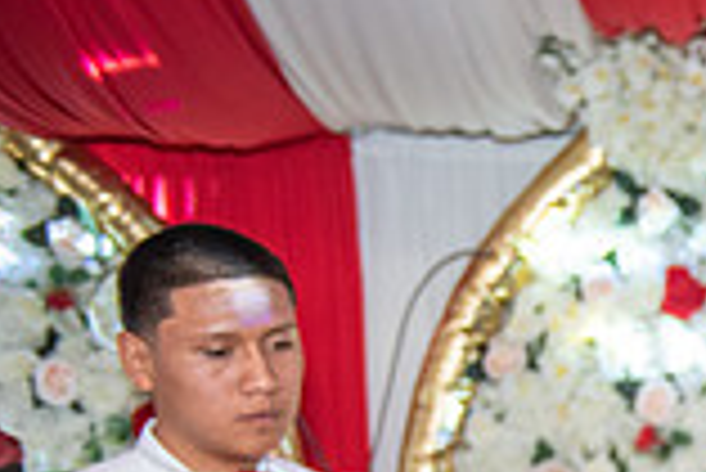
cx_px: 1286
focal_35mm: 140
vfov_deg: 9.5
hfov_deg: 13.2
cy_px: 775
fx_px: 2748
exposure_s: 1/160
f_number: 3.2
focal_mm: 38
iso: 800
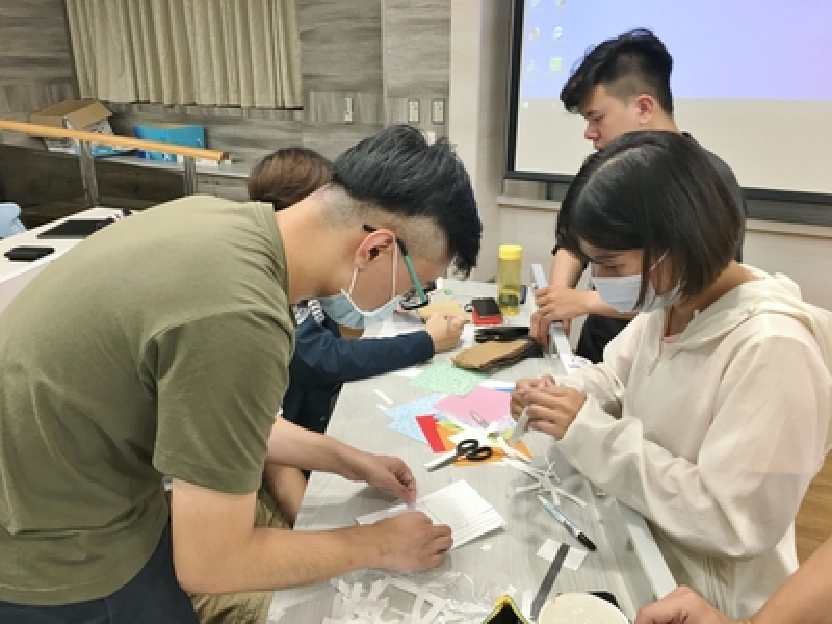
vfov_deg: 48.2
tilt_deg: -17.2
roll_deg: -0.2
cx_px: 416
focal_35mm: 29
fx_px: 697
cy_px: 312
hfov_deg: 61.7
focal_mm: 4.15
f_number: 2.2
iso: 25
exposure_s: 1/15
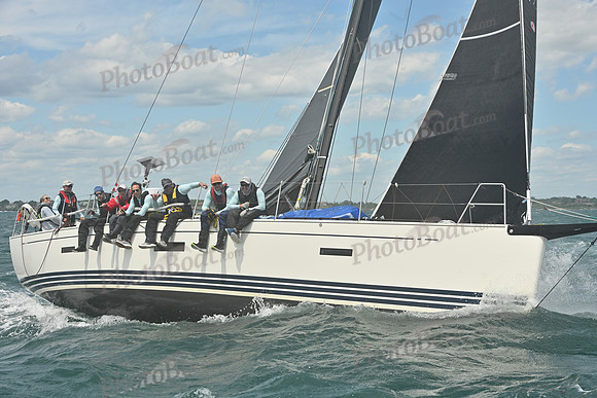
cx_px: 298
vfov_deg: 19.5
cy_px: 199
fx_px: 1161
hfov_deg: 28.8
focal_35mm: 70
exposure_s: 1/1250
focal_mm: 70
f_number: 10
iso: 320
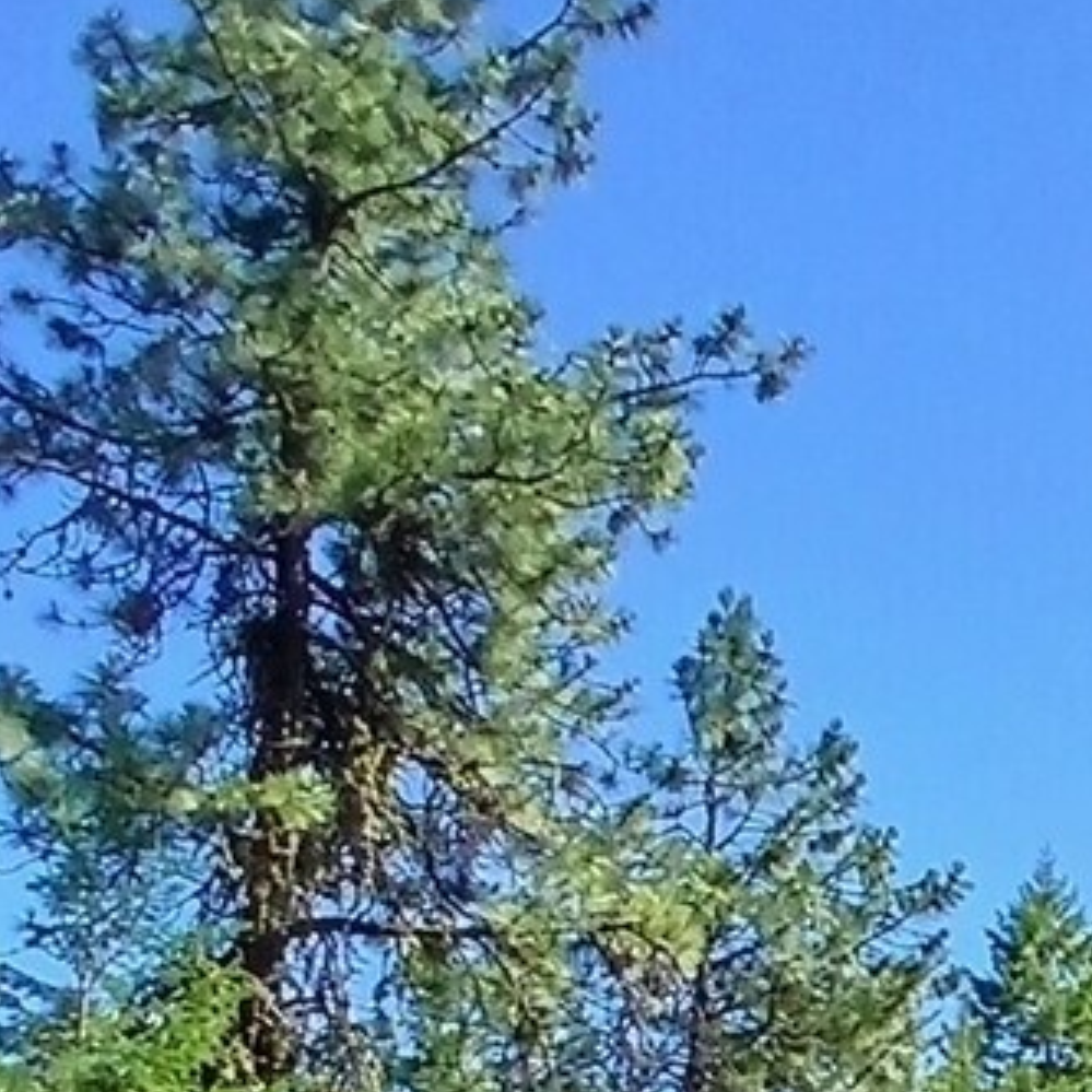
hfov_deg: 22.1
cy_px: 1456
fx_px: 2320
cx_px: 1627
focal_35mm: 65
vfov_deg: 23.2
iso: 50
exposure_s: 1/769
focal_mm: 1.4
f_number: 2.2
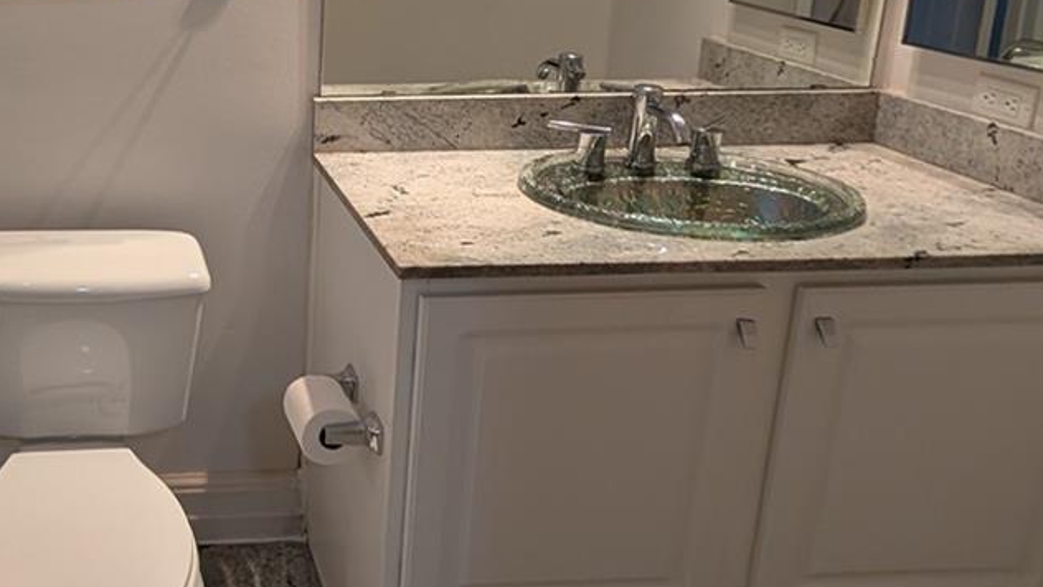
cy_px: 124
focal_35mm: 33
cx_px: 124
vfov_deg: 34.6
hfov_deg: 52.9
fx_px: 913
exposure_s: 1/60
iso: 120
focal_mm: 2.02
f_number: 1.7
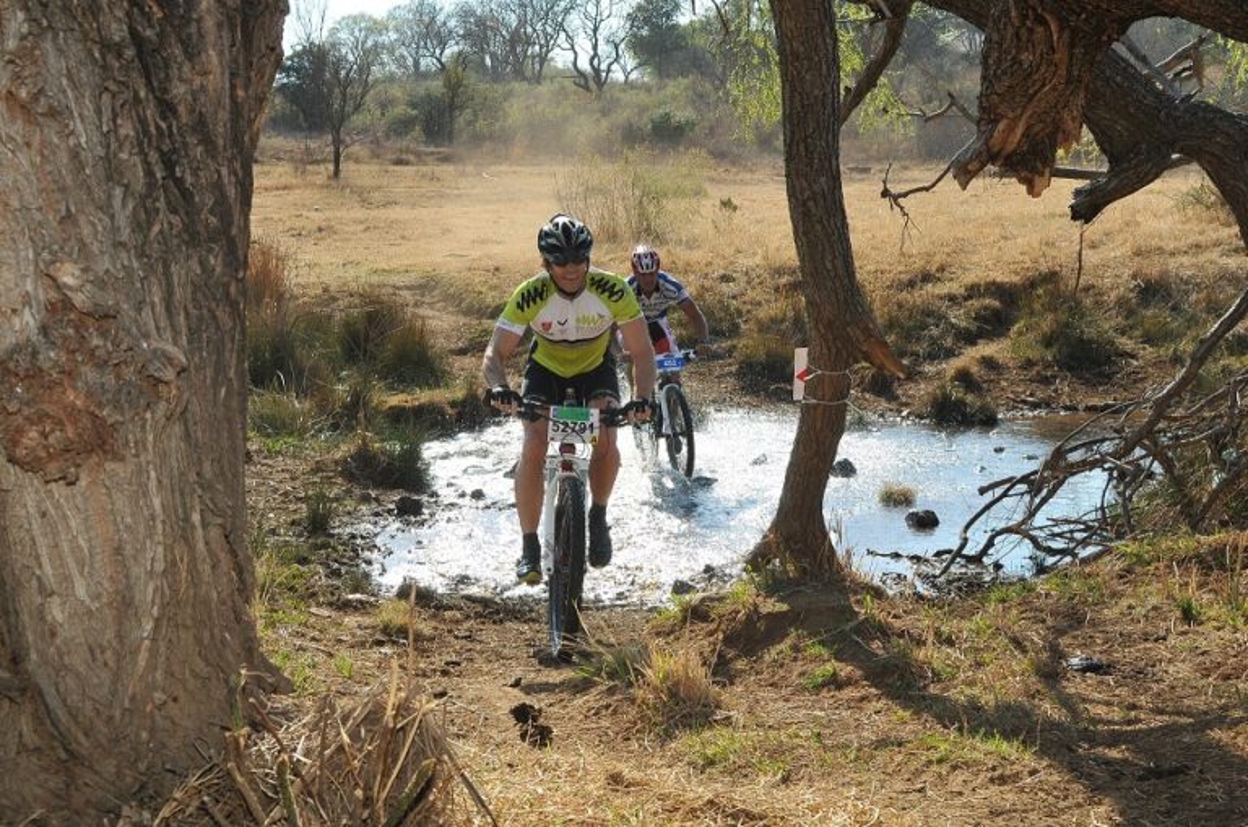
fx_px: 1817
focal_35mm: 52
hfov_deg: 37.9
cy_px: 414
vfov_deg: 25.7
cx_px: 624
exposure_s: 1/400
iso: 400
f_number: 11
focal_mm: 35
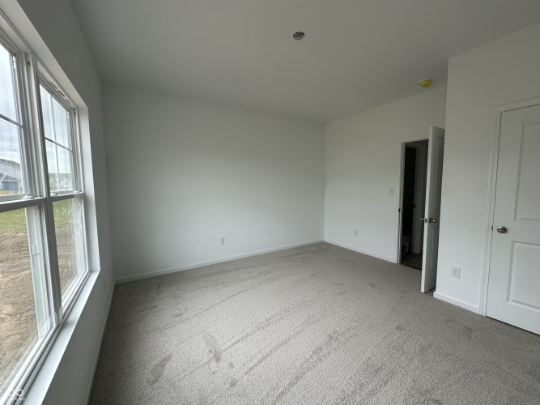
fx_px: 218
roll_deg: +0.3
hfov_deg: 102.1
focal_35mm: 14
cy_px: 202
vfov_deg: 85.7
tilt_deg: -5.3
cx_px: 270
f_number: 2.2
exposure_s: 1/99
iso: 50
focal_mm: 2.22
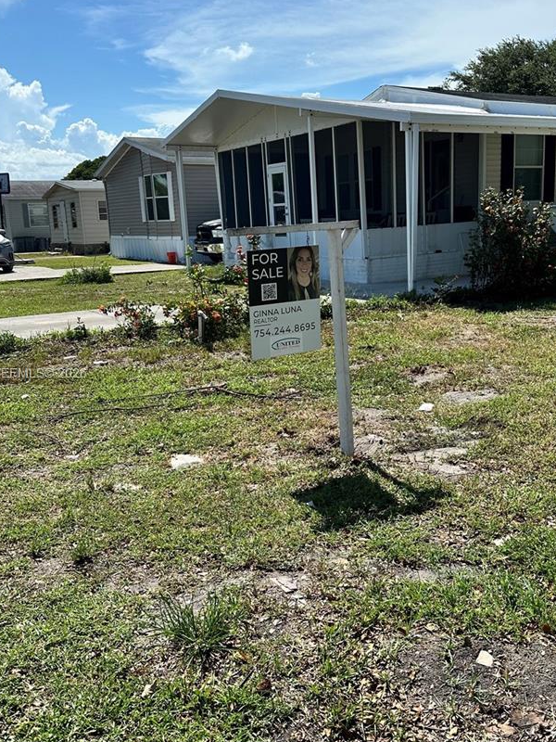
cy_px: 375
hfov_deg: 39.5
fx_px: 771
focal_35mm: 36
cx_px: 333
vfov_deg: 51.4
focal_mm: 6.86
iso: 80
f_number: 1.78
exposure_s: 1/6211
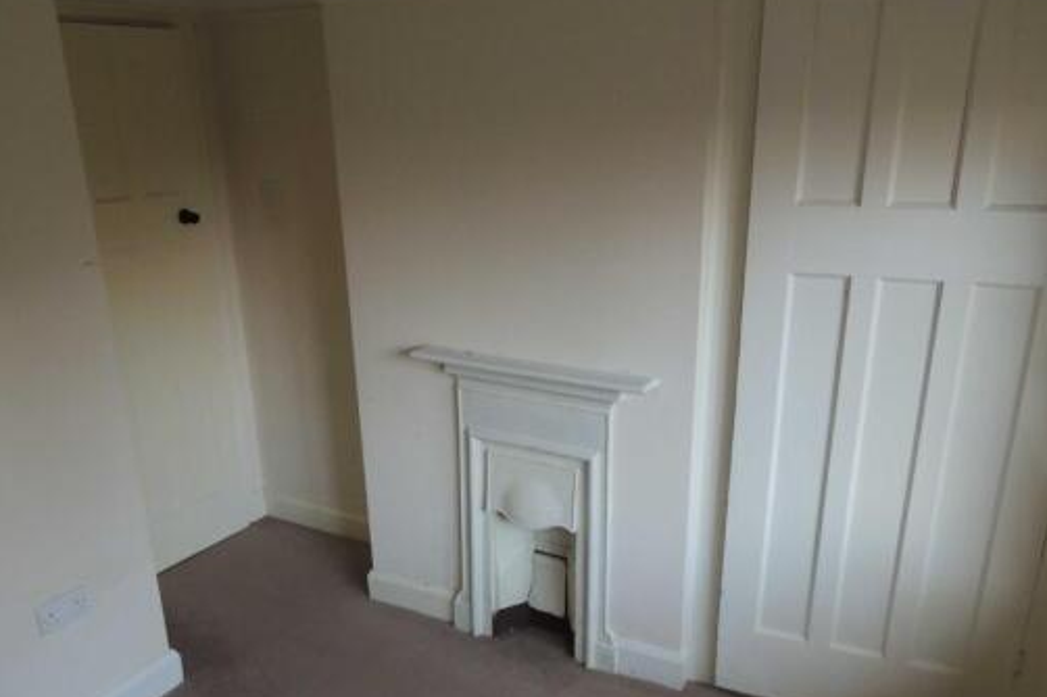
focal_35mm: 29
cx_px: 504
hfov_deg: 63.7
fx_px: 843
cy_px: 429
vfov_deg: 44.6
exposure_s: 1/30
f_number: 3
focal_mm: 4.3
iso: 360
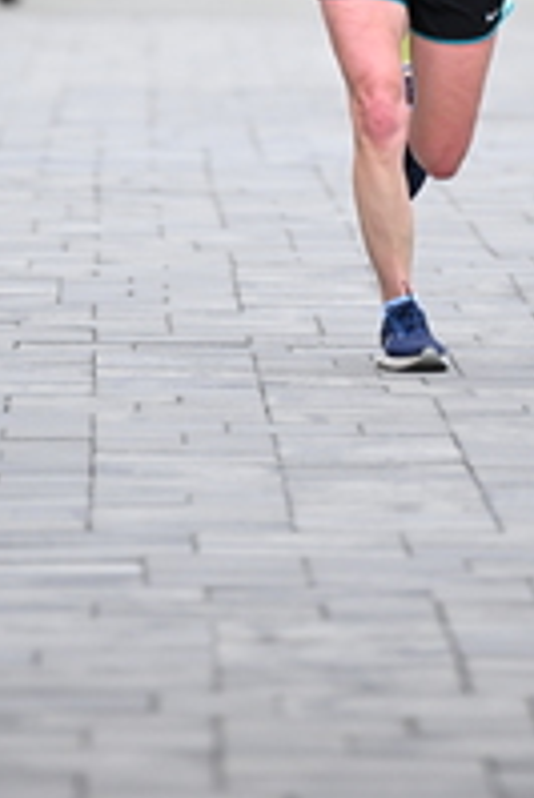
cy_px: -245
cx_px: 359
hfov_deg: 2.5
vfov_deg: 3.7
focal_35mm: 552
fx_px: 12260
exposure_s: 1/2000
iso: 640
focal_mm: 200
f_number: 2.8
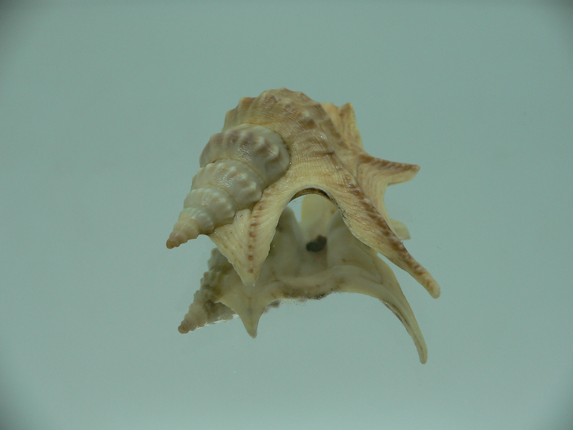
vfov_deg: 40.7
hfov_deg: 52.6
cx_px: 286
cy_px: 215
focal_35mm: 35
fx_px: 579
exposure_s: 1/80
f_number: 2.8
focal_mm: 4.6
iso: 80
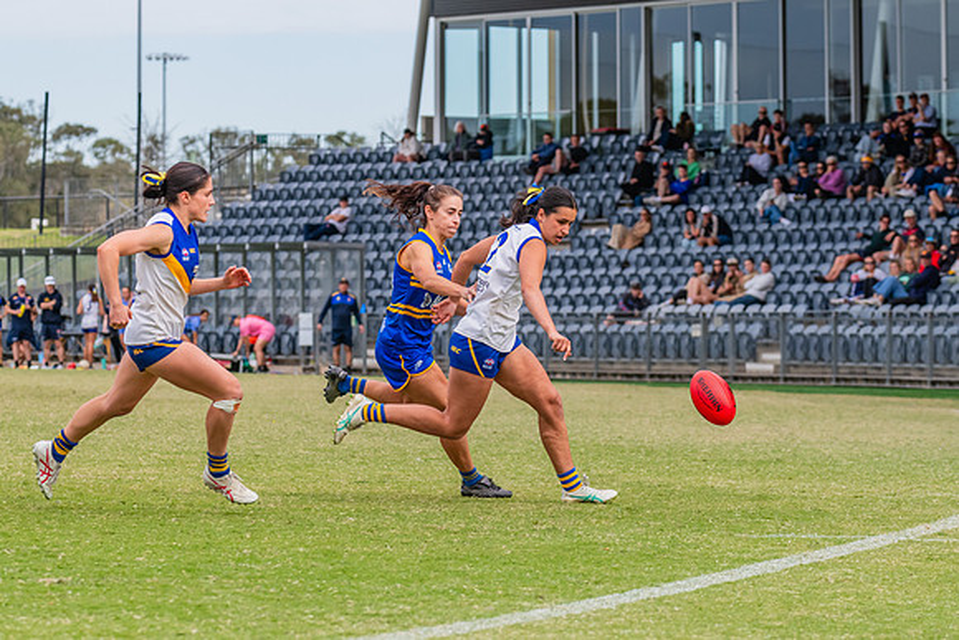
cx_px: 508
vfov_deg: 7.5
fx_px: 4859
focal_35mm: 182
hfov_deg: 11.3
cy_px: 320
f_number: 9
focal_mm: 170
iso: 800
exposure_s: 1/1250
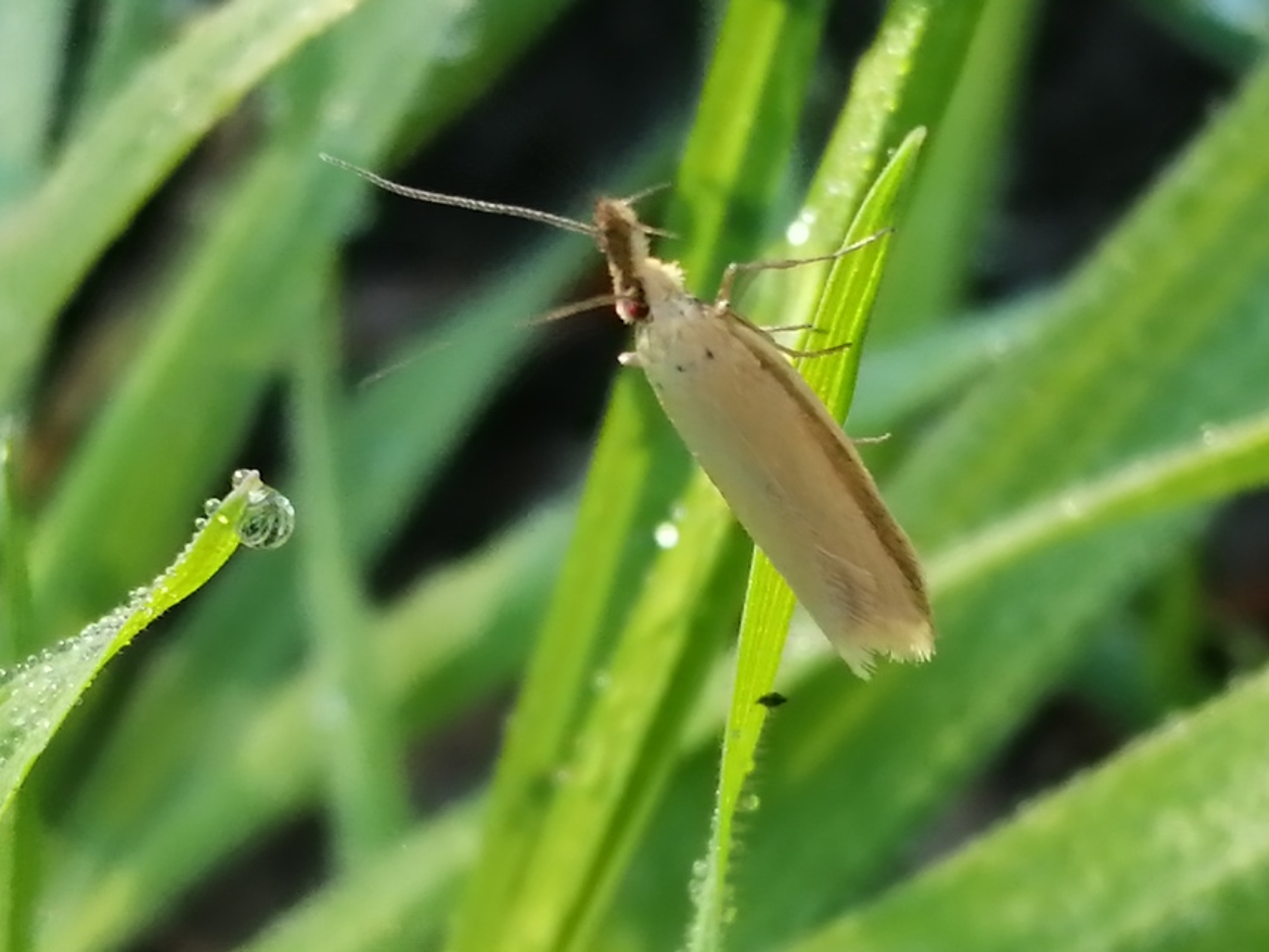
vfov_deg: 14.4
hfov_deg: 19.1
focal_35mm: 103
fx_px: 3776
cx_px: 634
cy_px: 476
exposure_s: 1/216
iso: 50
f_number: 1.8
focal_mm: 3.46
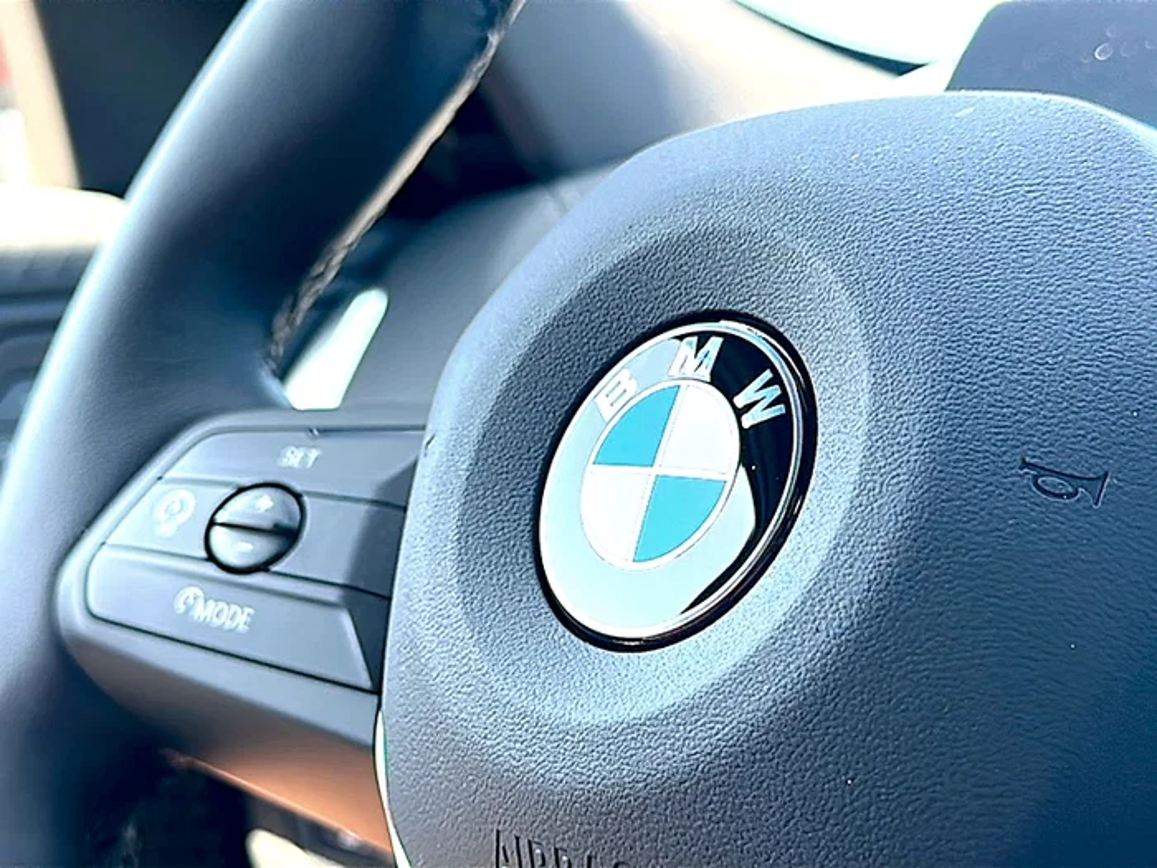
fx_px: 1604
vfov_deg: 30.3
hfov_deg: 39.7
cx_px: 578
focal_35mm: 48
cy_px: 434
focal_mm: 6.86
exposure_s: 1/169
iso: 100
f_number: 1.78
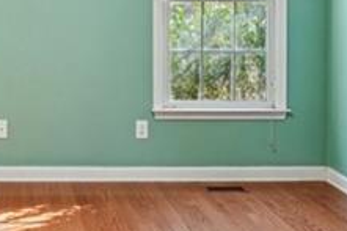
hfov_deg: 29.1
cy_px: 7
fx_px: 626
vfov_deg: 20.3
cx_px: 3
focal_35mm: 65
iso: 320
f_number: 8
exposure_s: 1/10
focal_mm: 14
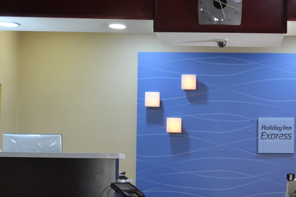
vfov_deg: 16.6
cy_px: 149
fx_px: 674
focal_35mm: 82
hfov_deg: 24.5
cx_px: 222
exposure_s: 1/30
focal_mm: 26
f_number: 4.2
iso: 400
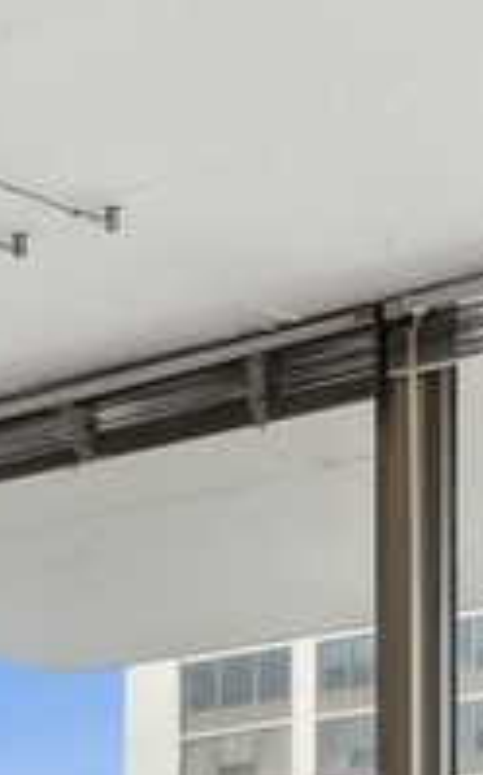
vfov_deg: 14.2
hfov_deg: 8.4
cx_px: -947
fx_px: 2807
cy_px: 1312
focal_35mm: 133
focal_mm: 16
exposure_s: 1/50
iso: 200
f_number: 8
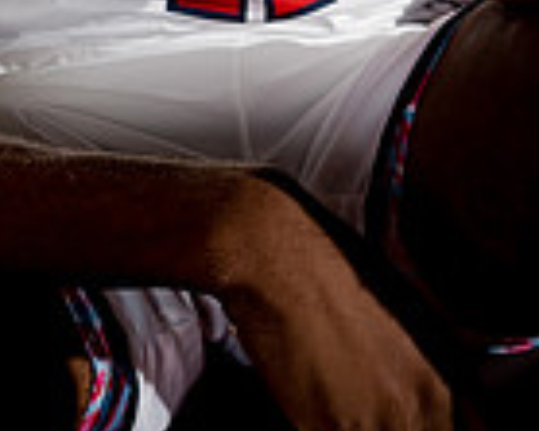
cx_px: 198
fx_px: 2519
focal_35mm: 158
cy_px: -408
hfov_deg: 12.2
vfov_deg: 9.2
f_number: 5.6
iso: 320
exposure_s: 1/250
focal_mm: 52
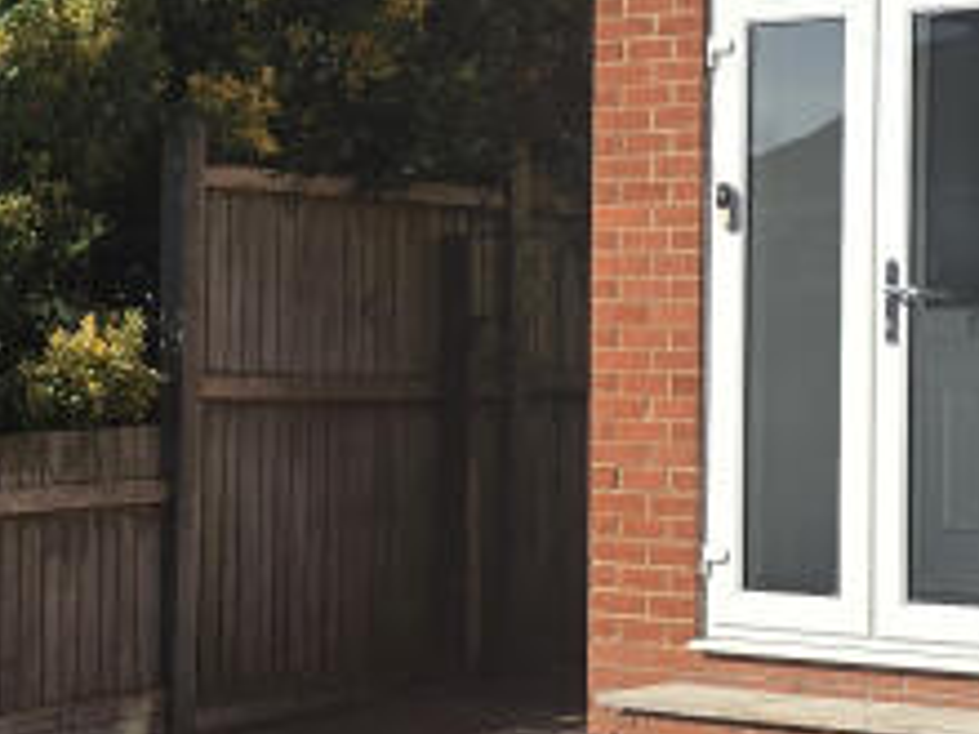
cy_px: 316
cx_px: 481
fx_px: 3026
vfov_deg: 13.8
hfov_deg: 18.4
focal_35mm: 107
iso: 12
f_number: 1.7
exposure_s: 1/868
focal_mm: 6.3
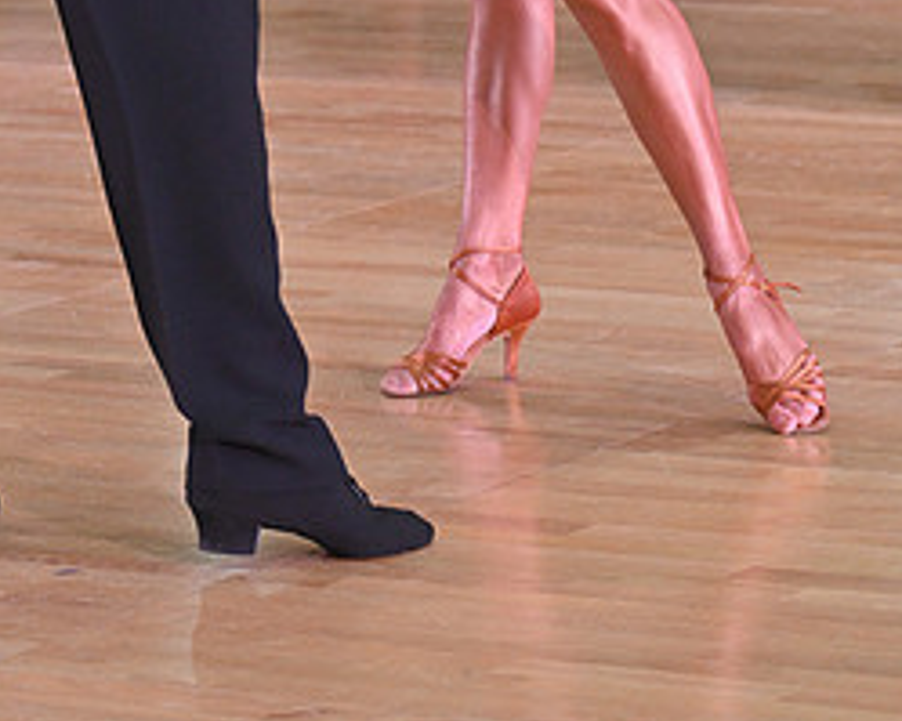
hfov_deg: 8.0
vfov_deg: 6.4
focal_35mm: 241
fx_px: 6431
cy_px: -290
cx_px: 226
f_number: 5
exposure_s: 1/320
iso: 2500
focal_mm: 110
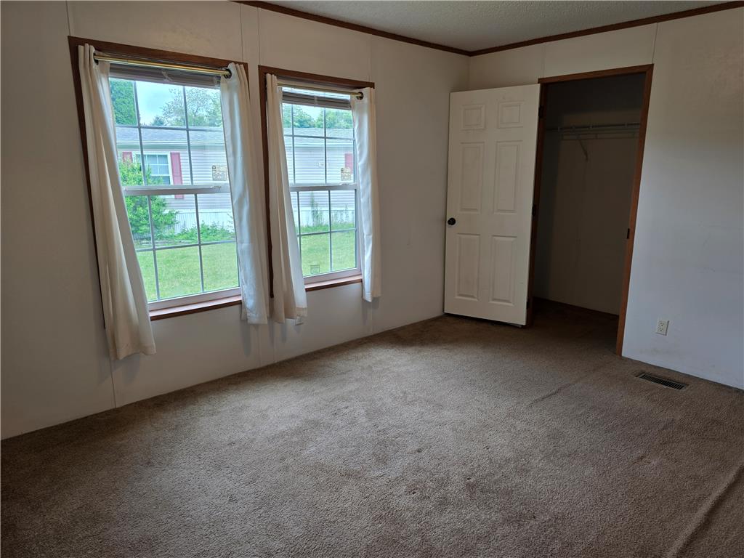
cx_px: 372
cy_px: 279
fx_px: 494
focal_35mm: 23
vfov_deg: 58.9
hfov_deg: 73.9
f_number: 1.7
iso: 64
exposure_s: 1/120
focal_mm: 6.3
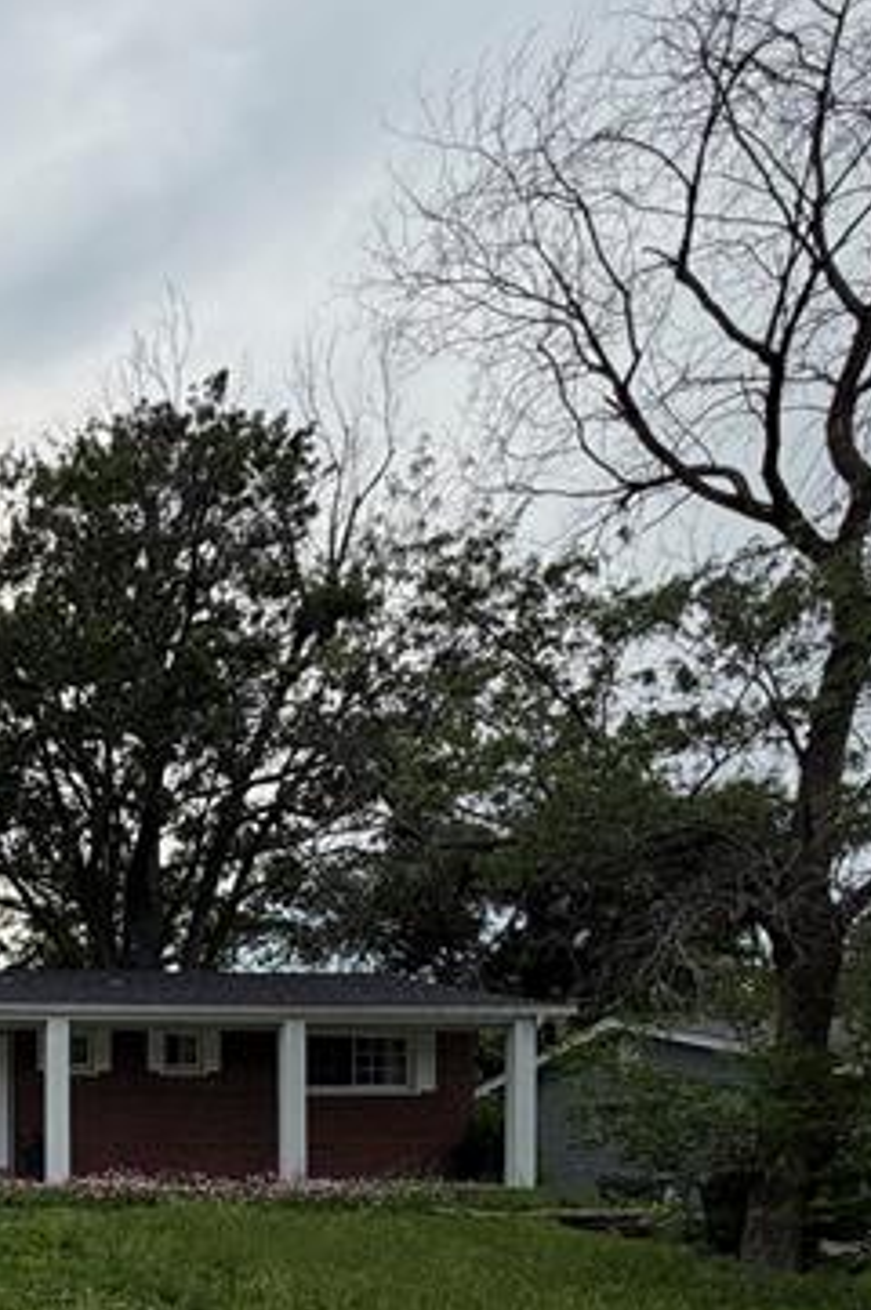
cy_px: 1201
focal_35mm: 31
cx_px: -102
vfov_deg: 52.3
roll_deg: +0.3
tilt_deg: -0.9
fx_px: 1127
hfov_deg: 35.6
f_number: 2.2
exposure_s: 1/770
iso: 25
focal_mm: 2.22
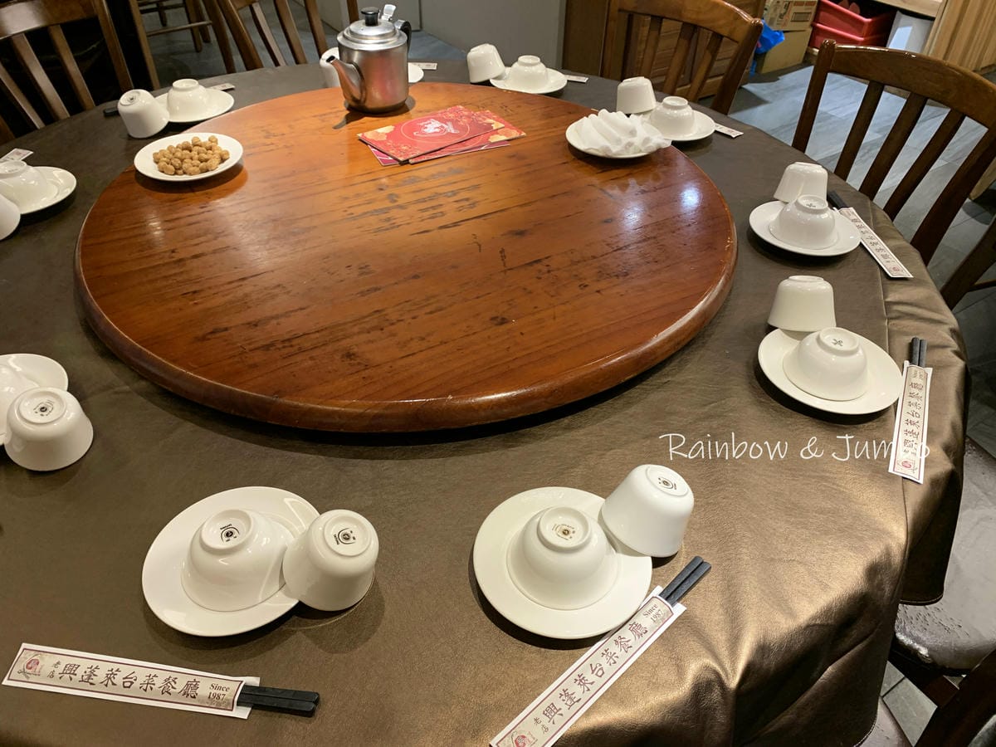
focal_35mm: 26
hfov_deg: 67.3
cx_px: 498
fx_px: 748
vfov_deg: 53.1
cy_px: 374
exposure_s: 1/60
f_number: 1.8
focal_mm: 4.25
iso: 125
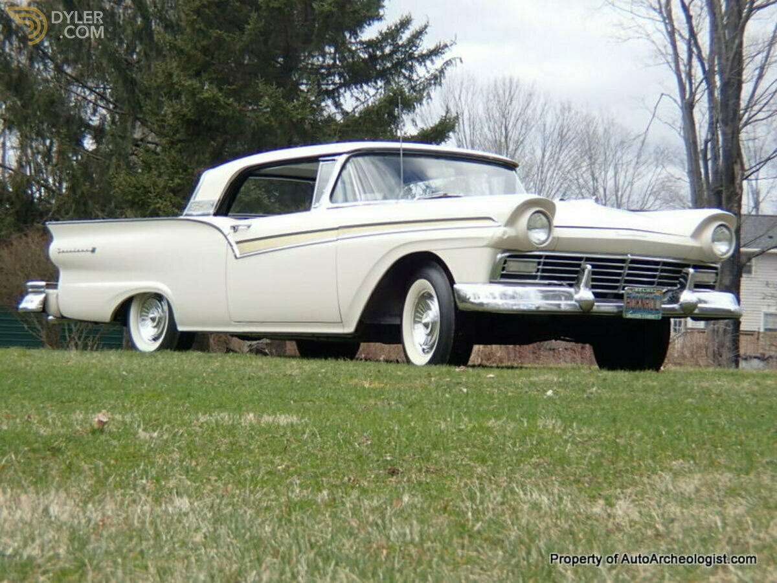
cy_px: 292
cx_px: 388
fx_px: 1392
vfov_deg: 23.7
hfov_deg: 31.2
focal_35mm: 62
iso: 100
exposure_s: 1/160
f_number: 5
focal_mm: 11.09
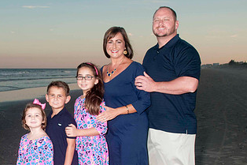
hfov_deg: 27.7
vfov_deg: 18.8
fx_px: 494
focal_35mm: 72
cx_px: 64
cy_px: 113
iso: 200
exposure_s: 1/160
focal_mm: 26
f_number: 8
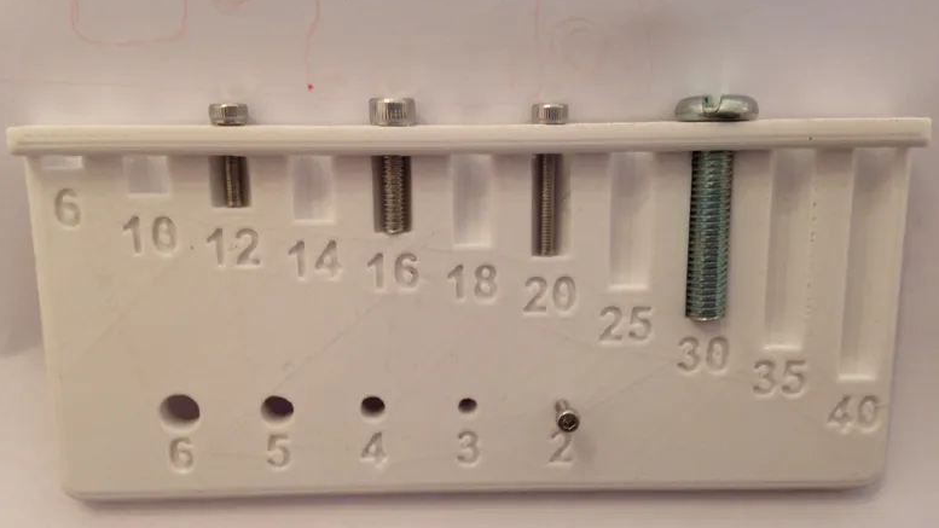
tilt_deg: -76.6
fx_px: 921
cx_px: 459
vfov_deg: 31.9
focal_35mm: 37
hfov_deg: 54.0
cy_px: 301
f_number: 2.4
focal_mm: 4.12
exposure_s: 1/20
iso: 64
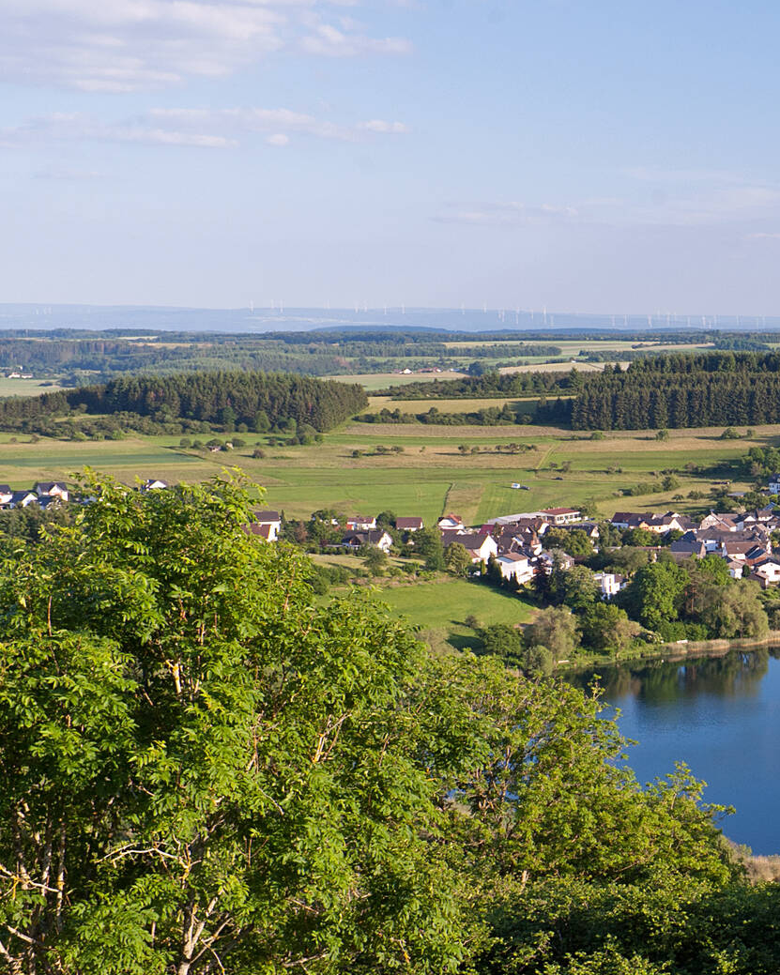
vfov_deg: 40.3
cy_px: 547
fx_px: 1328
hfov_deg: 27.1
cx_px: 1031
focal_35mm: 46
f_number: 11
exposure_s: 1/80
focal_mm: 20
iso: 320
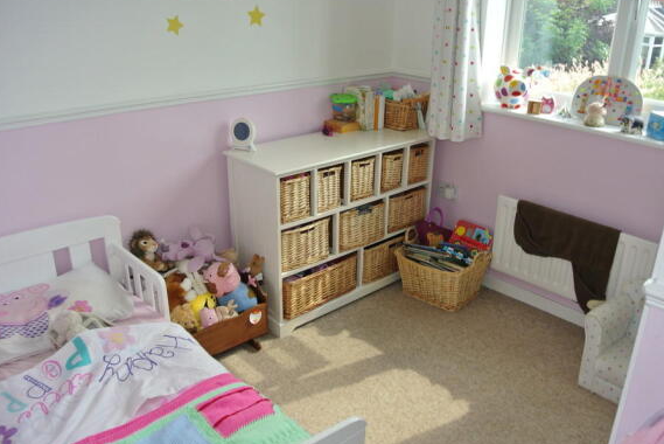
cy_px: 238
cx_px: 373
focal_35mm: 31
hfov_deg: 60.1
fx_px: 572
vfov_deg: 42.3
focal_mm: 10
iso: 100
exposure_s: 1/60
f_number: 4.5
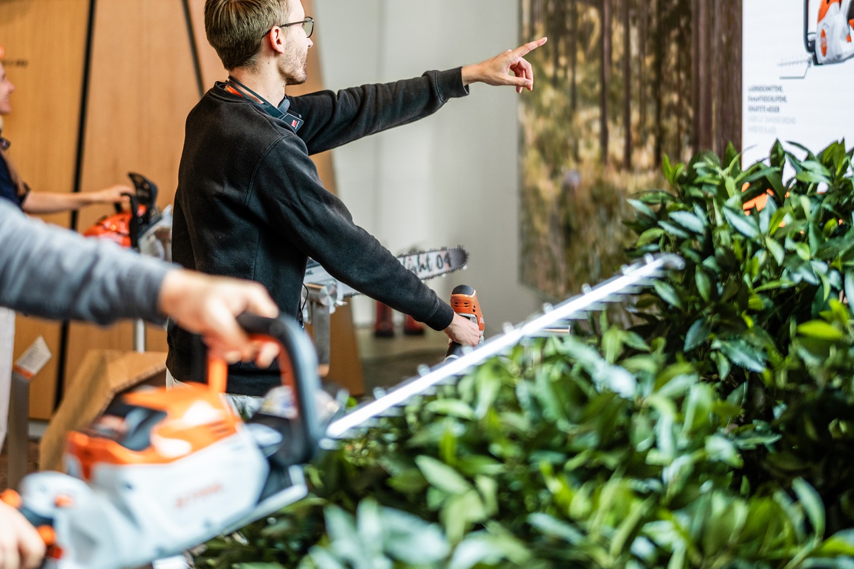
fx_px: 1874
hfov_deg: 25.6
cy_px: 141
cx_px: 340
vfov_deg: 17.2
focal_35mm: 79
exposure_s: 1/250
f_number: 1.4
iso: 320
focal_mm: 50
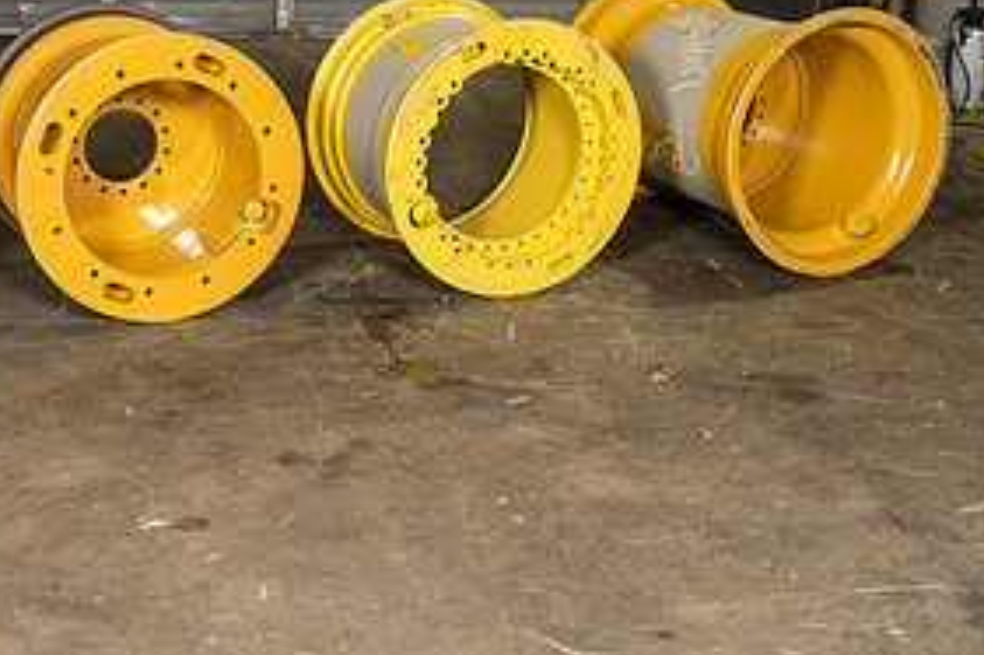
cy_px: 180
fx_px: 1748
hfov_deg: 31.3
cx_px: 357
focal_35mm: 64
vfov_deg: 21.1
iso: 800
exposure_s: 1/60
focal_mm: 31
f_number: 5.6
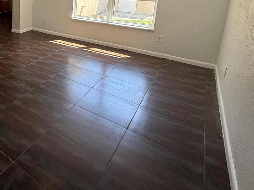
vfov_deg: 44.9
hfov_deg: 51.4
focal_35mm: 28
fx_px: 205
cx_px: 2
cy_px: 16
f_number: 2.2
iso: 125
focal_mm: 2.22
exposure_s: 1/120
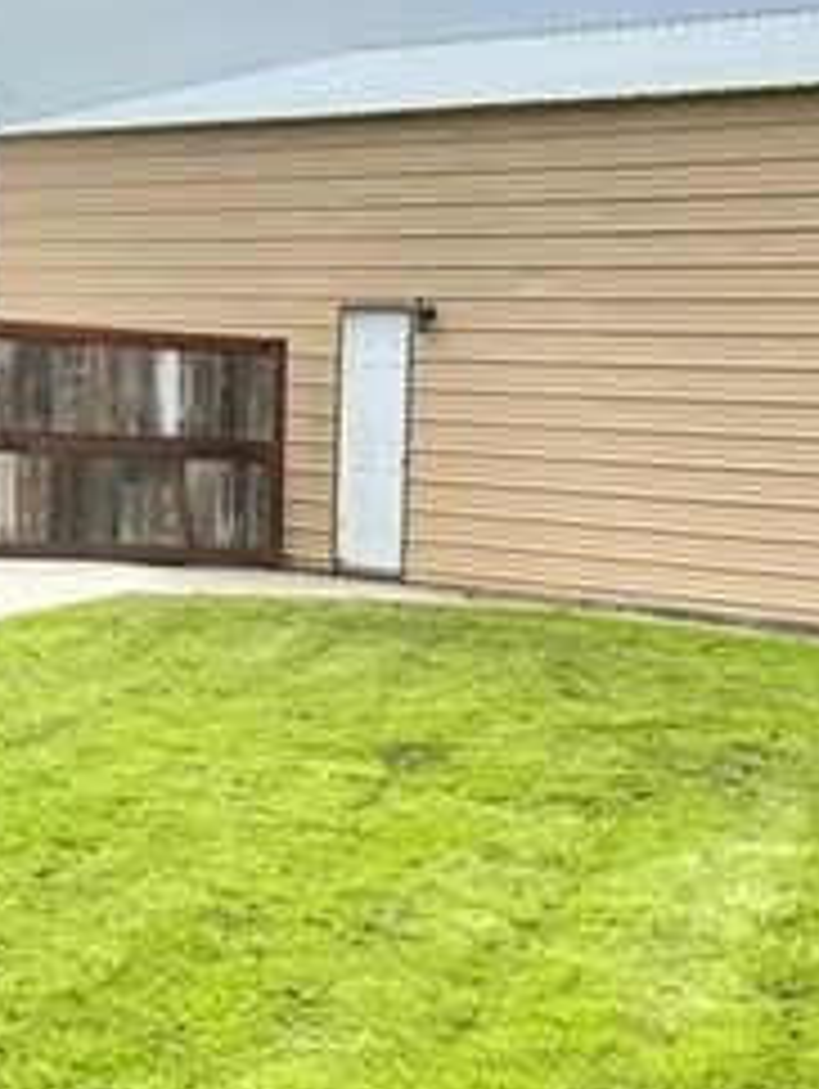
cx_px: 544
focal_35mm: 110
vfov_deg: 17.5
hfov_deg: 13.5
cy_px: 1053
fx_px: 3464
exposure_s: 1/940
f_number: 1.5
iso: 50
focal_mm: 5.7
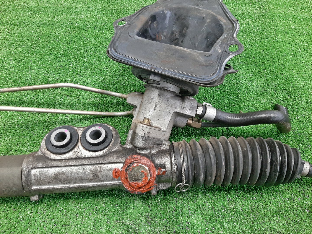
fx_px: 234
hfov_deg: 67.3
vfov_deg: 53.1
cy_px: 117
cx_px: 156
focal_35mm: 26
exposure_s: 1/25
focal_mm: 3.93
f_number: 1.7
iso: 192
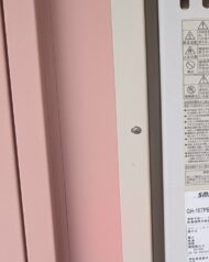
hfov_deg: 14.5
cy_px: 56
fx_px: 782
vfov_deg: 18.8
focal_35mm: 101
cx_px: 283
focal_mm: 6.9
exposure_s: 1/55.2
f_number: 1.68
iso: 27
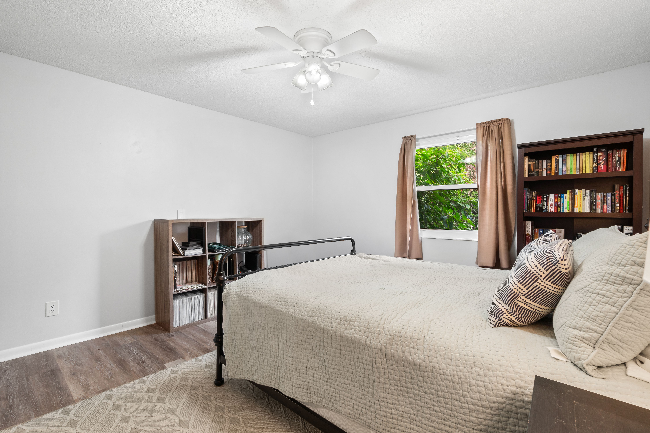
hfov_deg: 100.4
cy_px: 216
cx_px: 325
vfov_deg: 77.3
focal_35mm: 15
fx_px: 271
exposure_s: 2.5
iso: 100
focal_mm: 10
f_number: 8
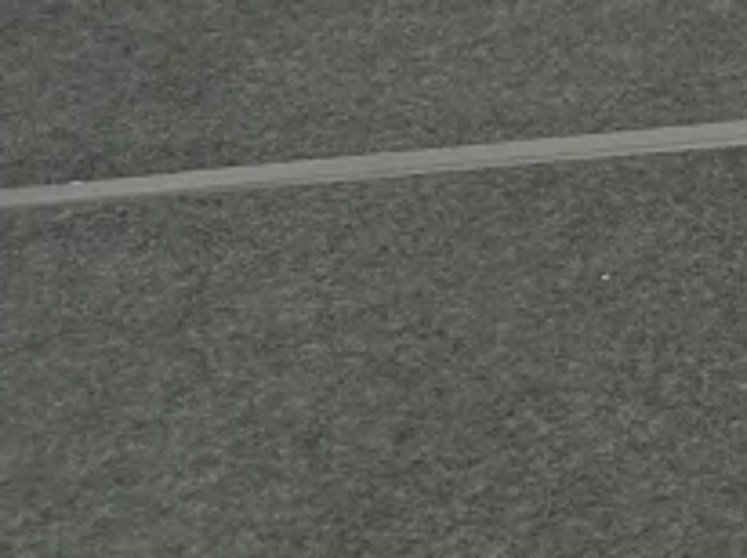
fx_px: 3621
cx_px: 2506
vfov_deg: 7.7
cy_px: -1123
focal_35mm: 168
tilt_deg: -10.7
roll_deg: -2.2
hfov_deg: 8.8
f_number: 1.78
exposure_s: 1/100
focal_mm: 6.86
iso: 80
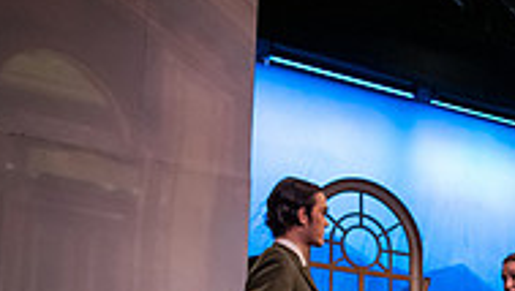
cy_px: 292
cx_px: 619
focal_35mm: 77
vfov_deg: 15.5
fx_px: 1053
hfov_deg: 24.8
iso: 2500
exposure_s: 1/160
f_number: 3.2
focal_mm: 24
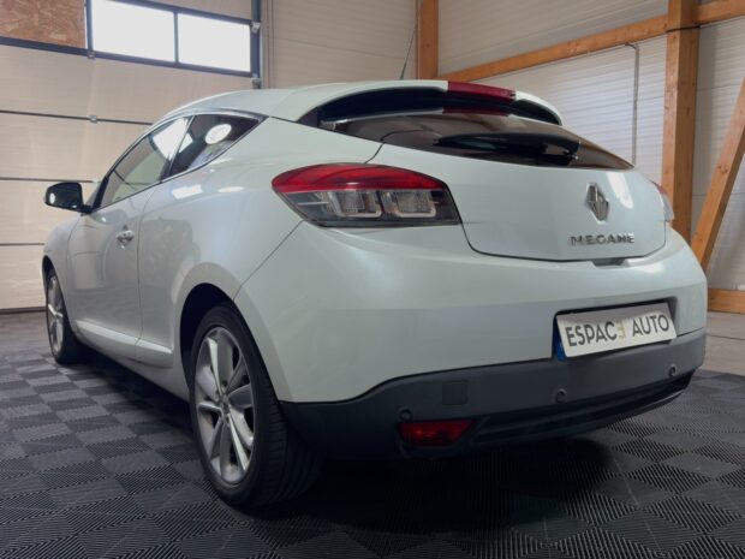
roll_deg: +0.0
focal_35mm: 31
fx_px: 667
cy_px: 280
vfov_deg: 45.4
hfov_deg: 58.4
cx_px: 372
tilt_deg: -4.7
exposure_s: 1/50
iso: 100
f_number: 1.6
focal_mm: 5.96
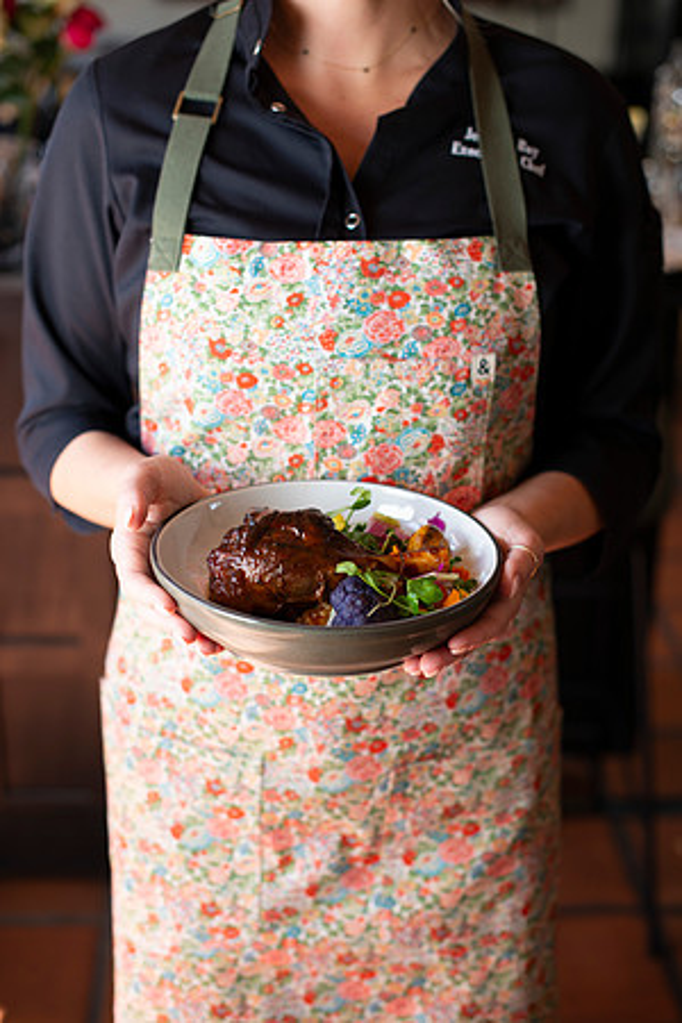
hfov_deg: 27.0
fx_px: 1421
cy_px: 512
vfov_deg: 39.6
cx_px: 341
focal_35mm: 50
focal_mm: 50
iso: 200
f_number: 2.8
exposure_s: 1/200
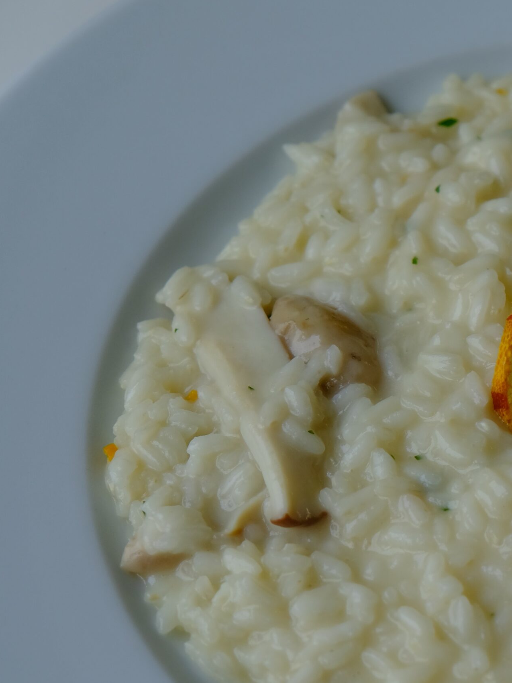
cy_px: 342
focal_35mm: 97
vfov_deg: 20.2
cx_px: 461
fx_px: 1913
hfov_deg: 15.1
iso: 200
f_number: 4
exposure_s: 1/160
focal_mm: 44.4
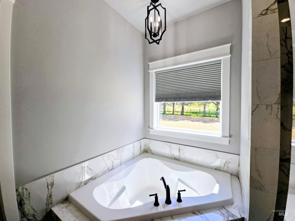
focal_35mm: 13
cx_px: 148
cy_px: 110
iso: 50
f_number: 2.2
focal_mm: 2.2
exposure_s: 1/288
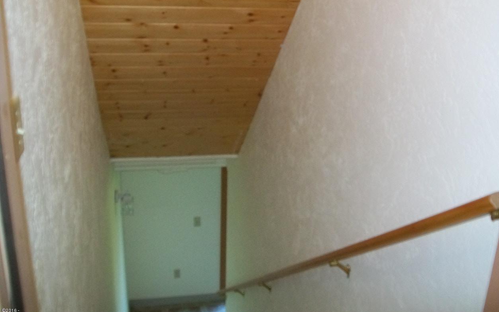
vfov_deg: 32.7
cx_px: 255
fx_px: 530
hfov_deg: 50.4
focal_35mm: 39
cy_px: 132
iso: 160
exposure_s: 1/60
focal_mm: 6
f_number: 2.7
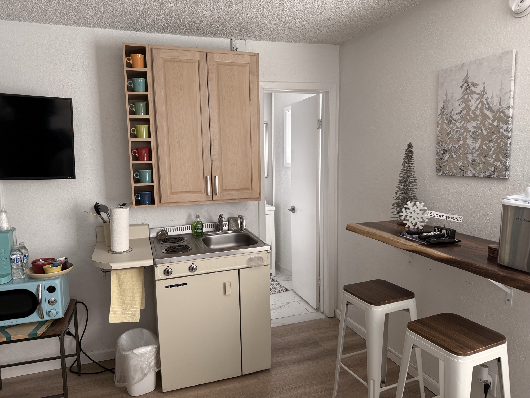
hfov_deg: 71.6
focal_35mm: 24
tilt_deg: -7.5
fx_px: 367
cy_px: 199
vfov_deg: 56.8
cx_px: 265
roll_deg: +0.8
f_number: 1.78
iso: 100
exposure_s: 1/229
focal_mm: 6.76
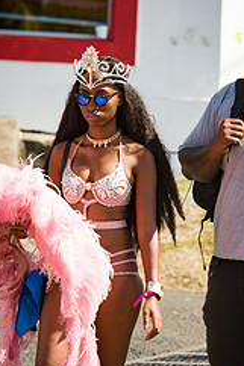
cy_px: 266
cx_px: 124
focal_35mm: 288
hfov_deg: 4.8
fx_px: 2932
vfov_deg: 7.2
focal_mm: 155
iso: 100
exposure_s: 1/250
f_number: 7.1
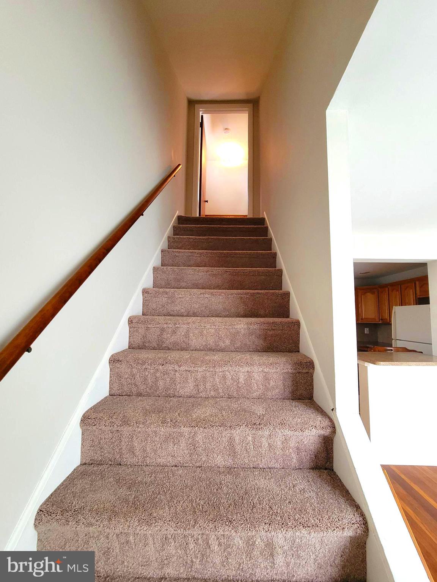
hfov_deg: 89.9
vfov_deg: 106.2
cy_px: 291
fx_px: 219
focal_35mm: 13
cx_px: 218
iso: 320
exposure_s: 1/40
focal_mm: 2.2
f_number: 2.2
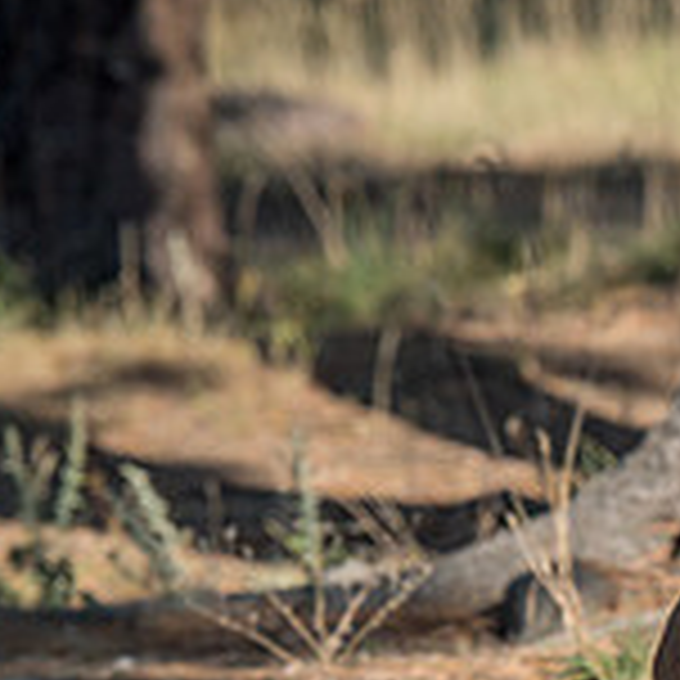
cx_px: 842
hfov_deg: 3.2
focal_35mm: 539
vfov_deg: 3.2
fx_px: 11979
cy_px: 705
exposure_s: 1/1250
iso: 200
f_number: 4
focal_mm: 165
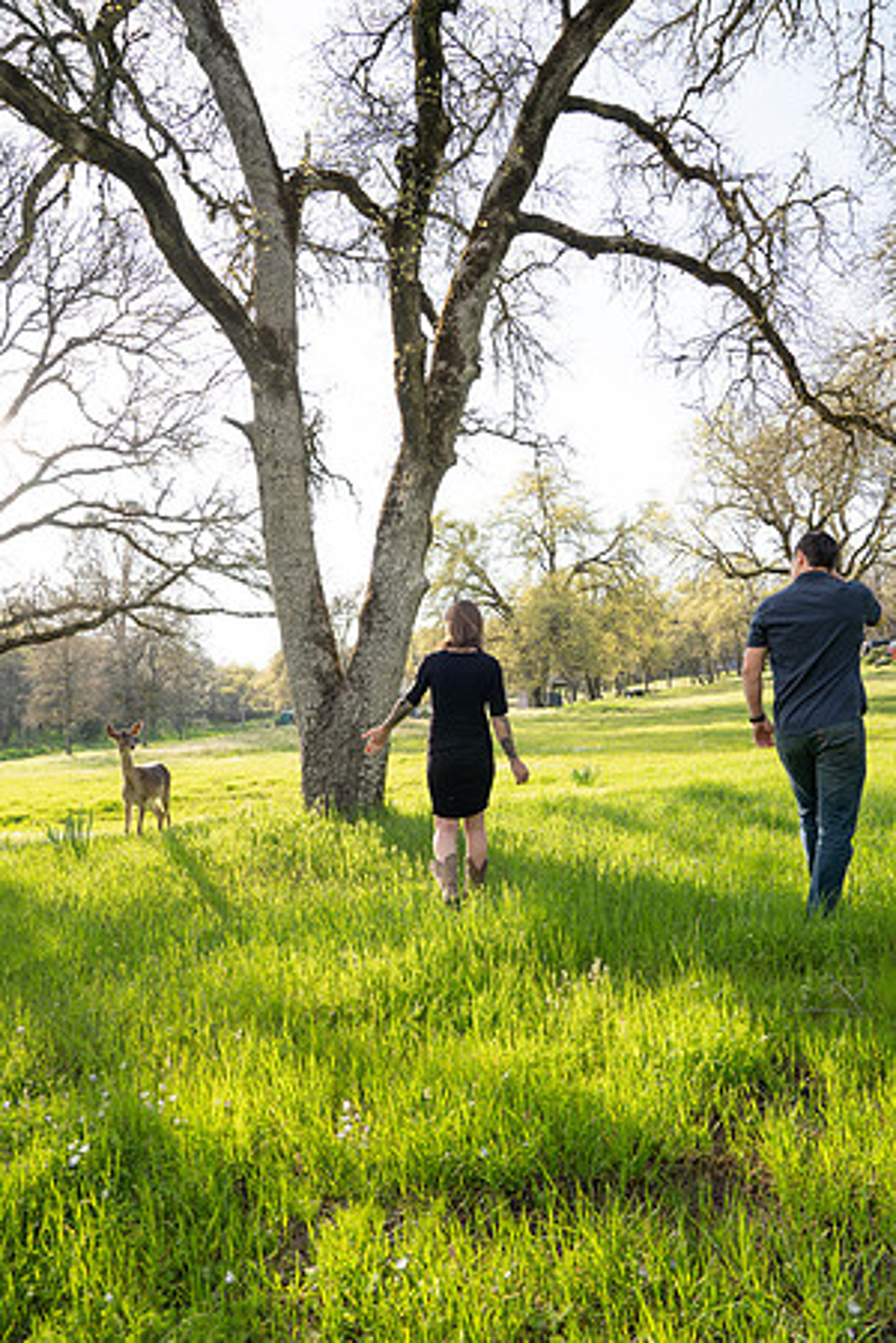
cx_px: 448
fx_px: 896
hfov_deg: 53.1
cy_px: 672
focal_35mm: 24
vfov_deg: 73.7
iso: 200
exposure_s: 1/250
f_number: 5
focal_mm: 24
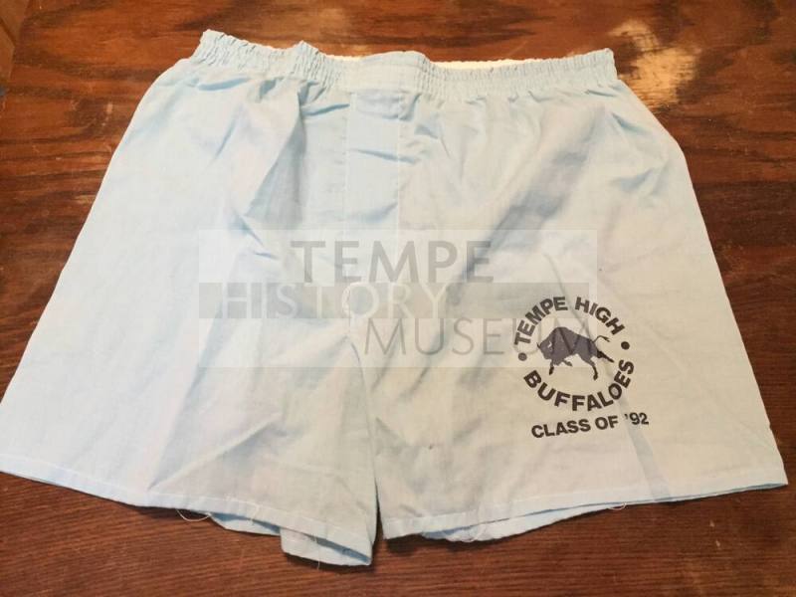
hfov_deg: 61.7
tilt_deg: -67.9
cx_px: 398
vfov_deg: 48.2
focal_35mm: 29
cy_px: 298
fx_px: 667
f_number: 2.2
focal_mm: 4.15
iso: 200
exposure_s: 1/30
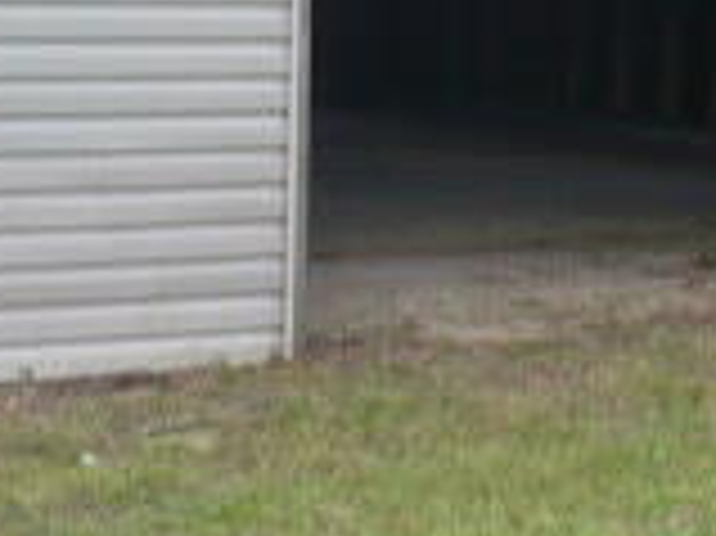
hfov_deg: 13.3
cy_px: -216
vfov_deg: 9.7
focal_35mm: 149
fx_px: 3080
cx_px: 437
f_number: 2.8
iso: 100
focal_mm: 6.1
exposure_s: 1/50
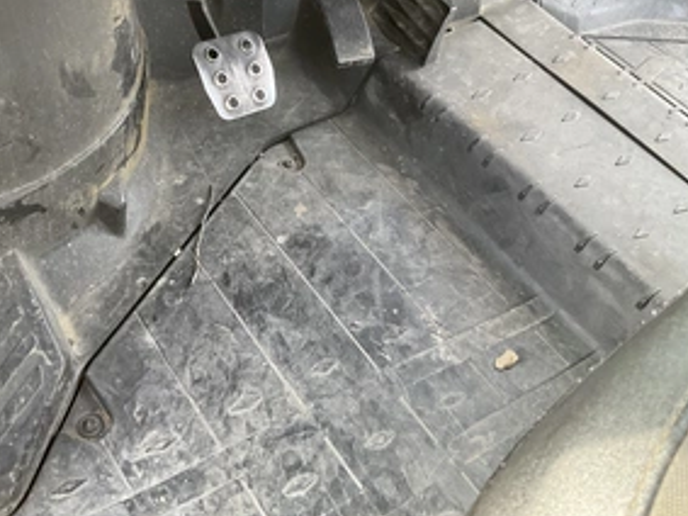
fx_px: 815
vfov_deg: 34.7
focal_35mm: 41
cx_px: 253
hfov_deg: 45.4
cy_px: 158
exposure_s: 1/112
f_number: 1.8
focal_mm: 3
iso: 64
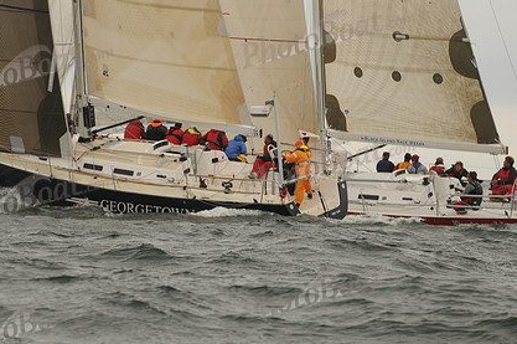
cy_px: 117
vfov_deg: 4.4
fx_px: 4490
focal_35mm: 313
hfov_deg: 6.6
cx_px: 177
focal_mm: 150
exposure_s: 1/800
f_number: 4
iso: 200
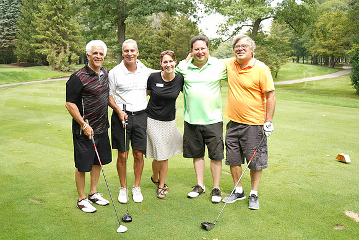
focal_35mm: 36
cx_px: 180
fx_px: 359
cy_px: 120
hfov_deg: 53.1
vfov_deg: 36.9
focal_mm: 36
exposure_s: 1/80
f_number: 4.5
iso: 64
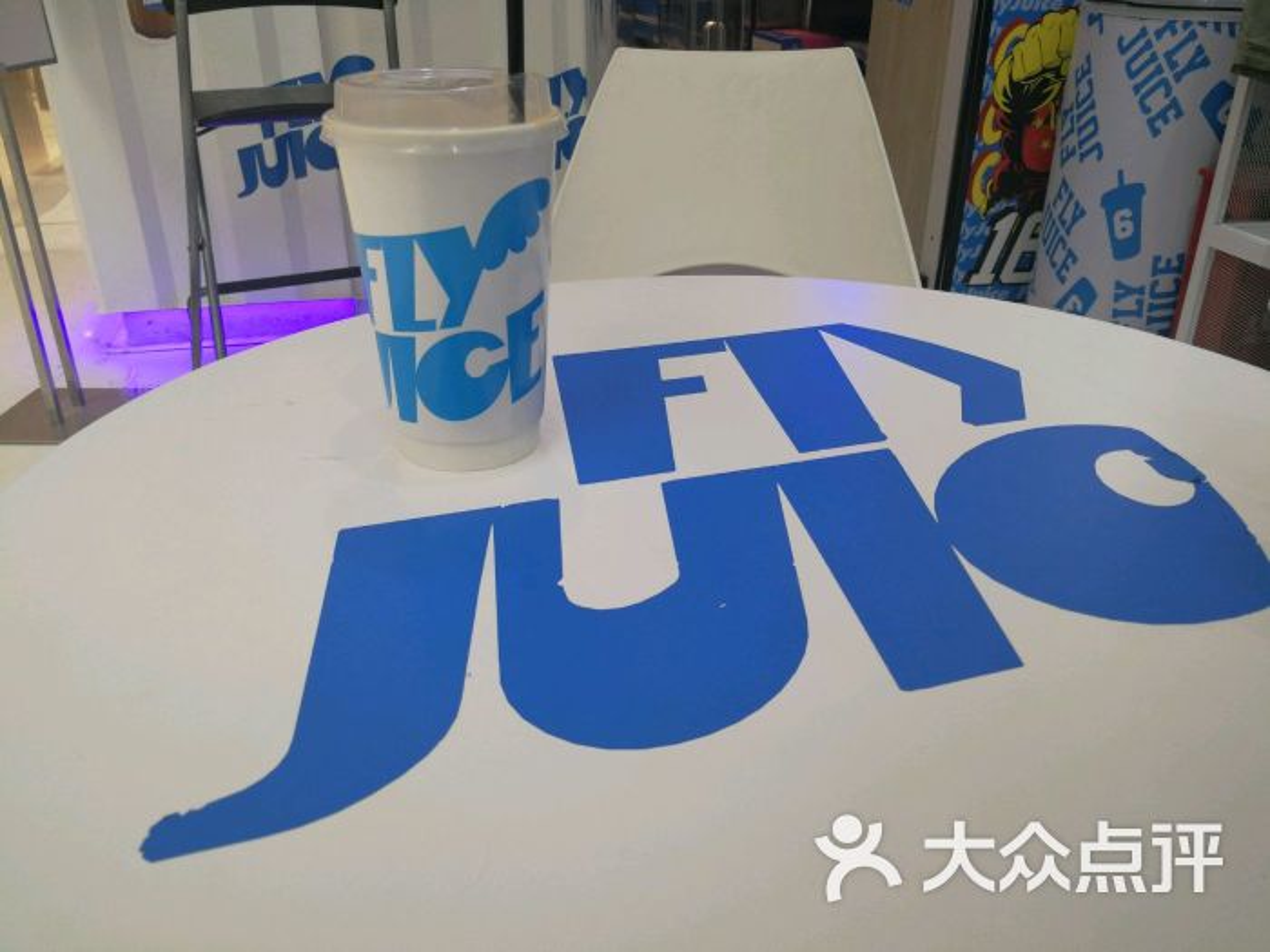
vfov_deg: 51.4
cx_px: 635
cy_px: 476
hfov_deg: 65.3
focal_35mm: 27
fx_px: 991
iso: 80
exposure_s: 1/50
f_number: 2.2
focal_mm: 3.95
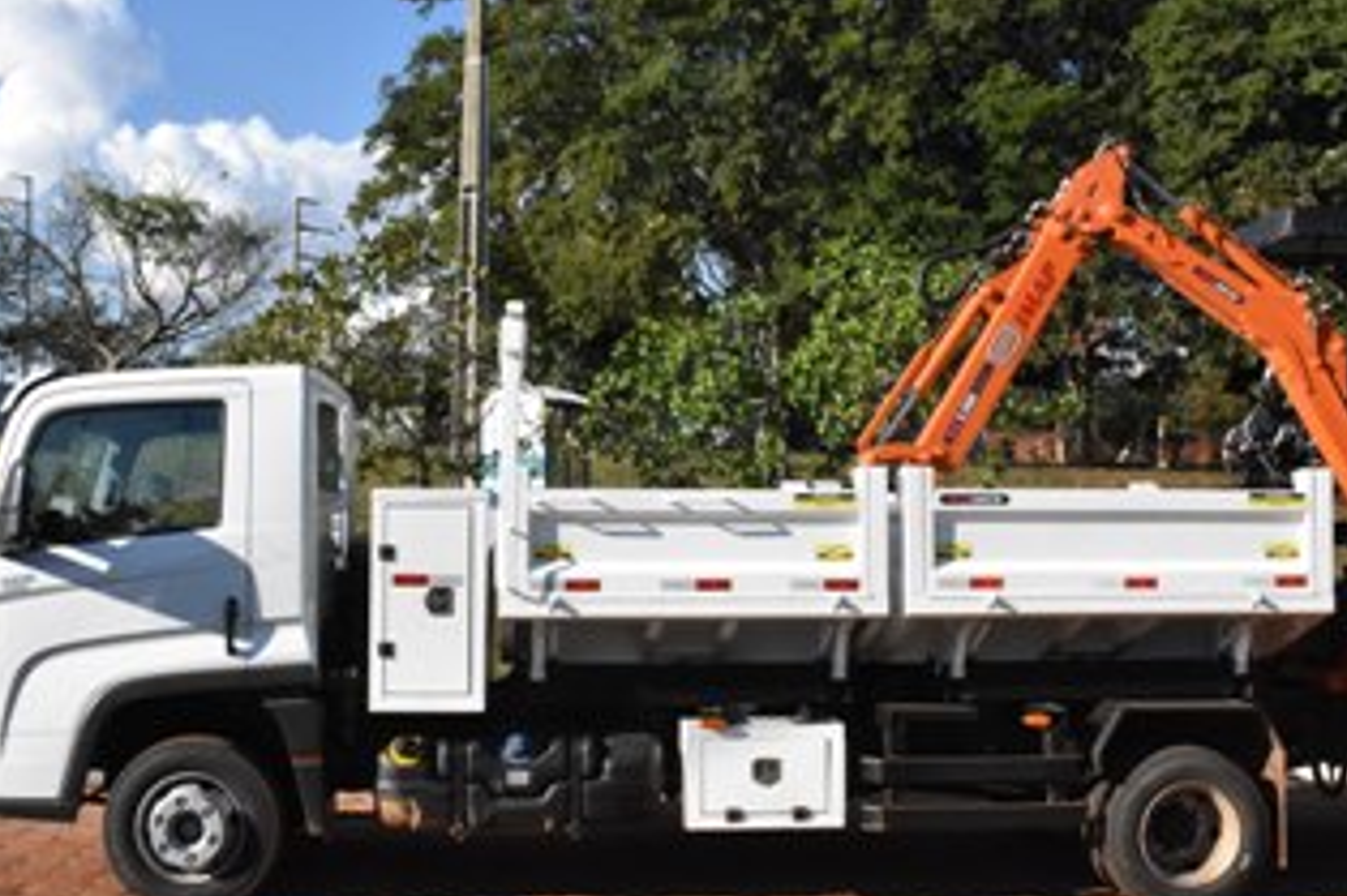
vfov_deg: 31.2
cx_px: 674
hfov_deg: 45.5
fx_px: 1608
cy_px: 429
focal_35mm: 43
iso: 3200
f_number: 18
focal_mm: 20
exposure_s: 1/1250
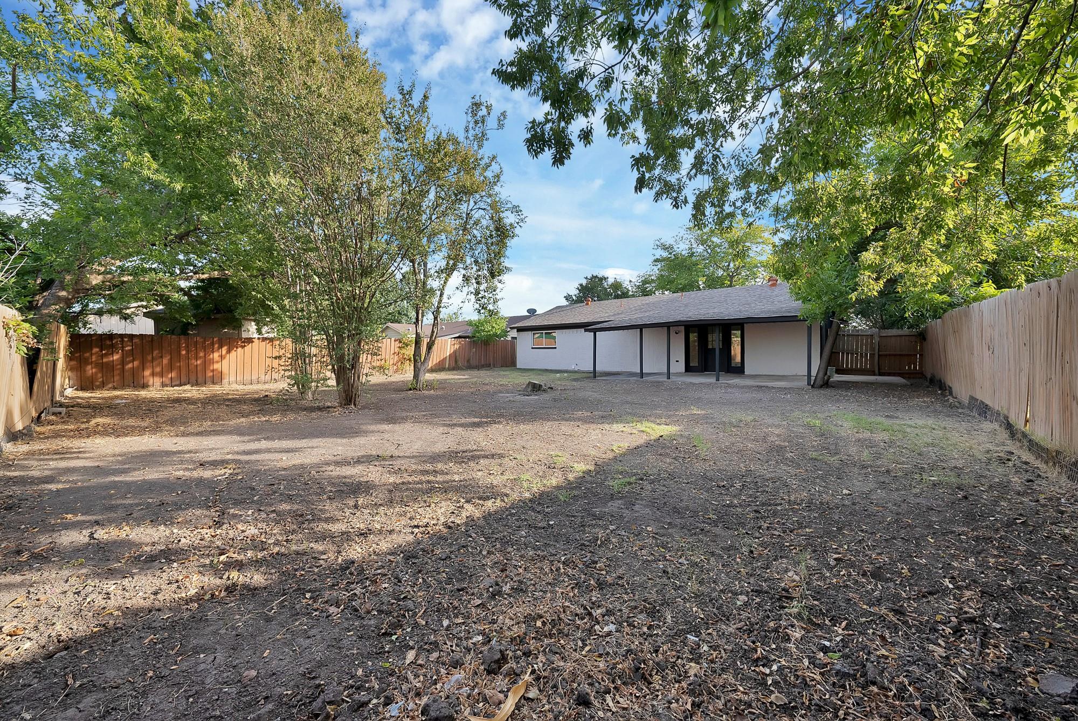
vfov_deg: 90.1
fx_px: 360
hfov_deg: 112.6
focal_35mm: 12
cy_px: 360
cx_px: 539
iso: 640
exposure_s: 1/125
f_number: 9
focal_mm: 12
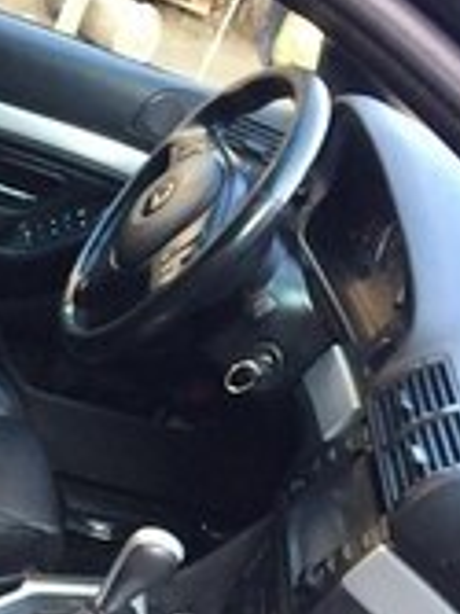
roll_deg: -22.3
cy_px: 765
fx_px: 1526
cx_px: -33
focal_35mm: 86
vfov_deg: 21.0
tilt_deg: -36.8
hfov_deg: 16.7
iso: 160
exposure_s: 1/100
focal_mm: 4.15
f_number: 2.2
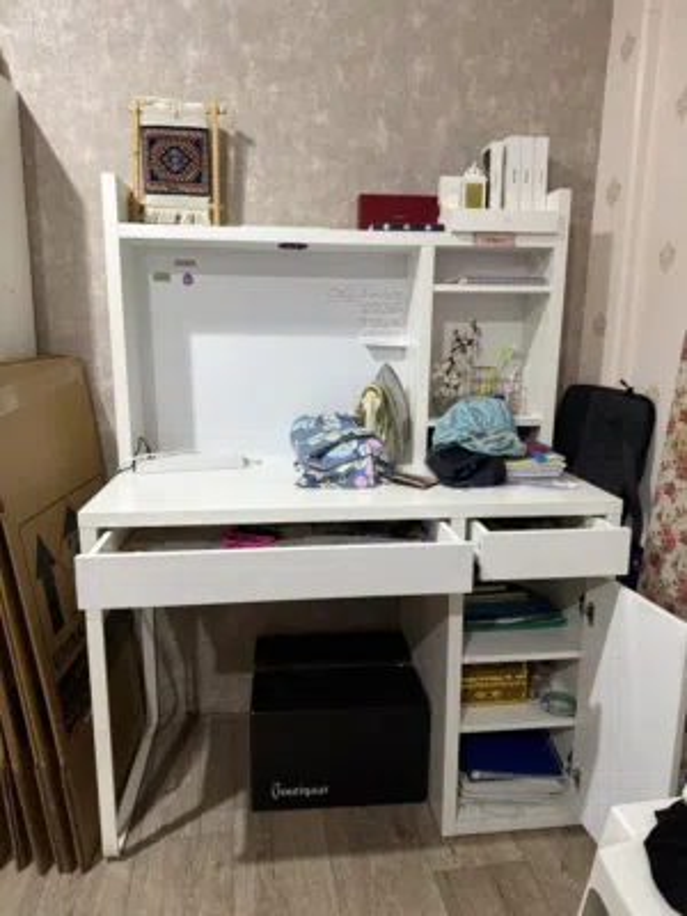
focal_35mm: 24
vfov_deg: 71.6
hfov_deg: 56.8
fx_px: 635
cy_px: 458
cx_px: 344
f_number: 1.78
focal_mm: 6.76
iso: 640
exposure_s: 1/33
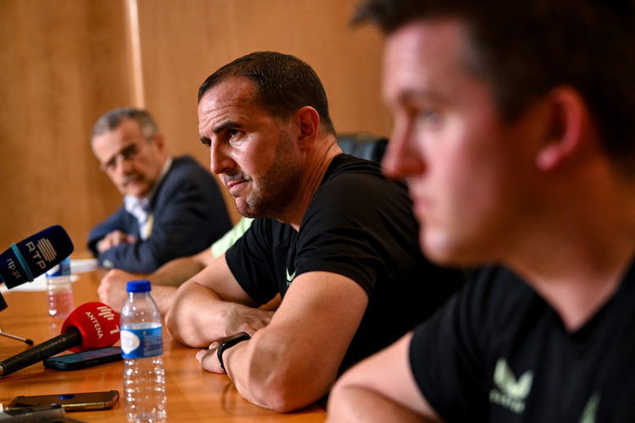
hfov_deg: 28.8
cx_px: 318
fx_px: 1235
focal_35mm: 70
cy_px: 212
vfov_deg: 19.5
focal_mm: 70
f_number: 2.8
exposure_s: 1/250
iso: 3200
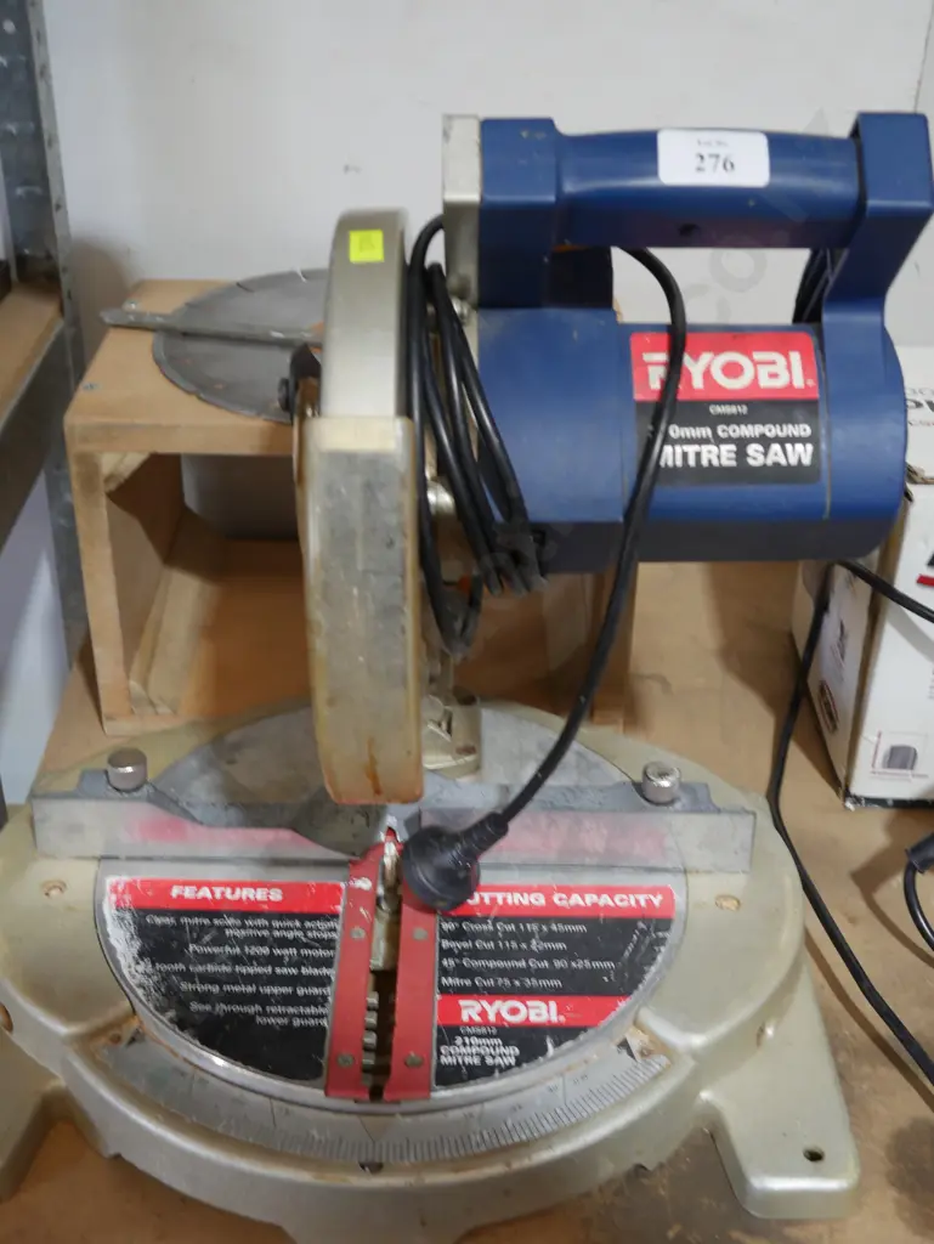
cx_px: 467
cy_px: 622
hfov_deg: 34.4
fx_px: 1510
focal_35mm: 42
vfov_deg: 44.8
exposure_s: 1/60
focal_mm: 21
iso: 640
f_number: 4.6
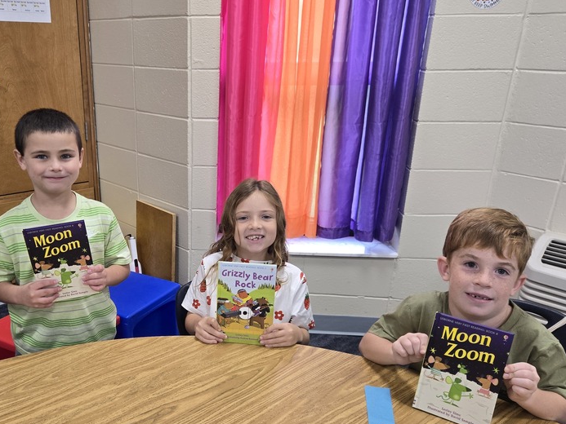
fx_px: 556
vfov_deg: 41.4
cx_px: 179
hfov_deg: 52.7
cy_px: 272
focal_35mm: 34
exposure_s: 1/120
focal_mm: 5.4
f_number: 1.8
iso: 160
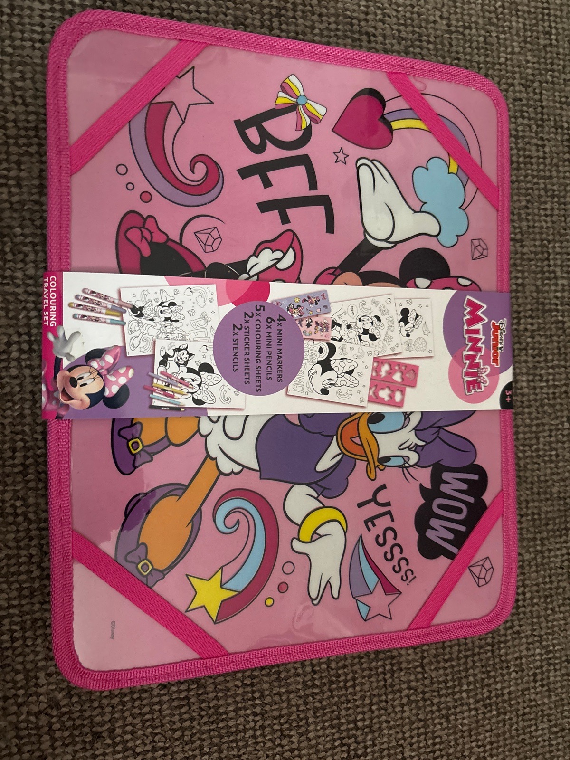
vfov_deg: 67.3
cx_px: 285
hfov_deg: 53.1
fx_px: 571
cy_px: 380
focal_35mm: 26
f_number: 1.6
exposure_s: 1/38
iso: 640
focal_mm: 5.96
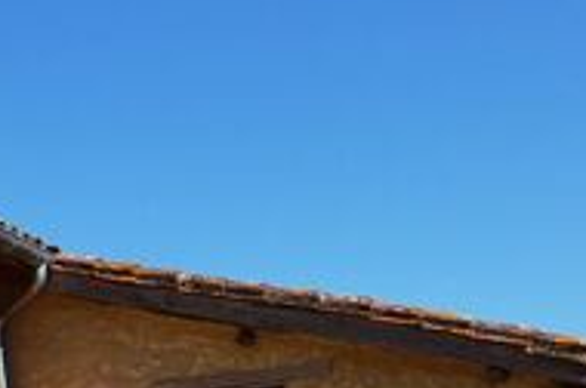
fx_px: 1284
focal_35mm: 79
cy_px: 477
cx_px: -419
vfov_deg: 16.4
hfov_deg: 20.0
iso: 100
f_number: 9
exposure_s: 1/320
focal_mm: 10
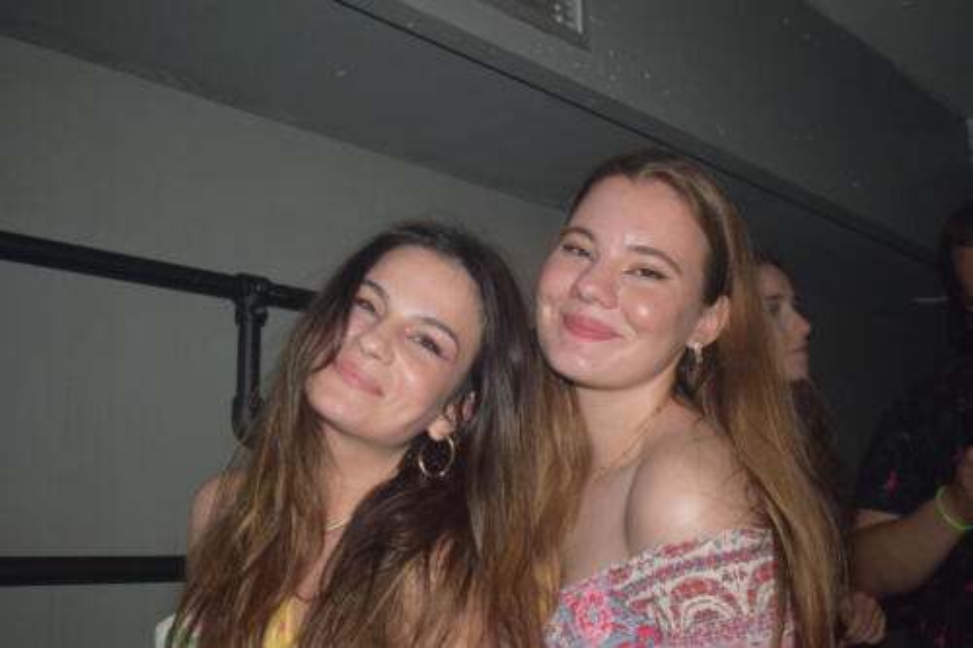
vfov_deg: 33.0
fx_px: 1094
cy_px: 324
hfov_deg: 47.9
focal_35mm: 40
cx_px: 486
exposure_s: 1/60
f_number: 4
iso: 2000
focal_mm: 27
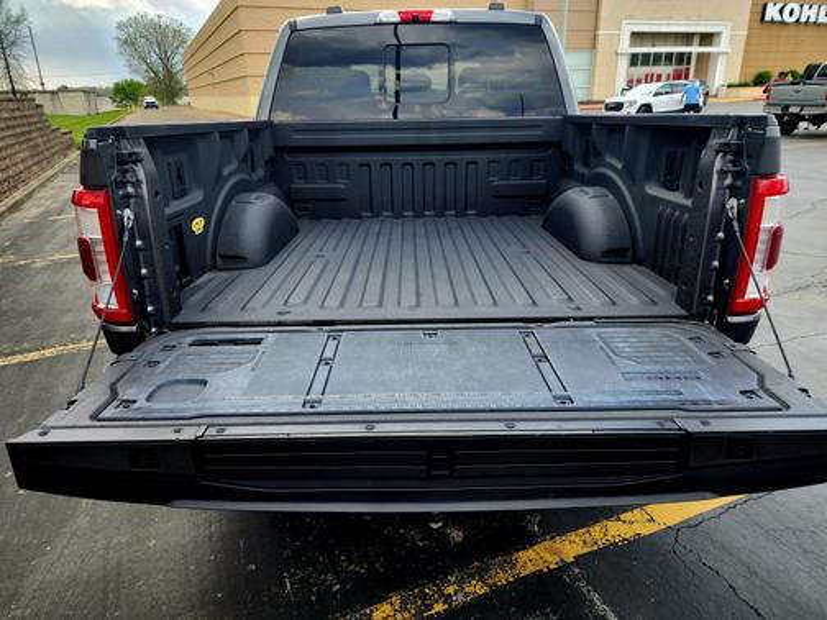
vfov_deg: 58.9
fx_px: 549
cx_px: 414
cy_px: 310
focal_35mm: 23
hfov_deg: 73.9
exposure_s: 1/213
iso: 12
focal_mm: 6.4
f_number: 1.8
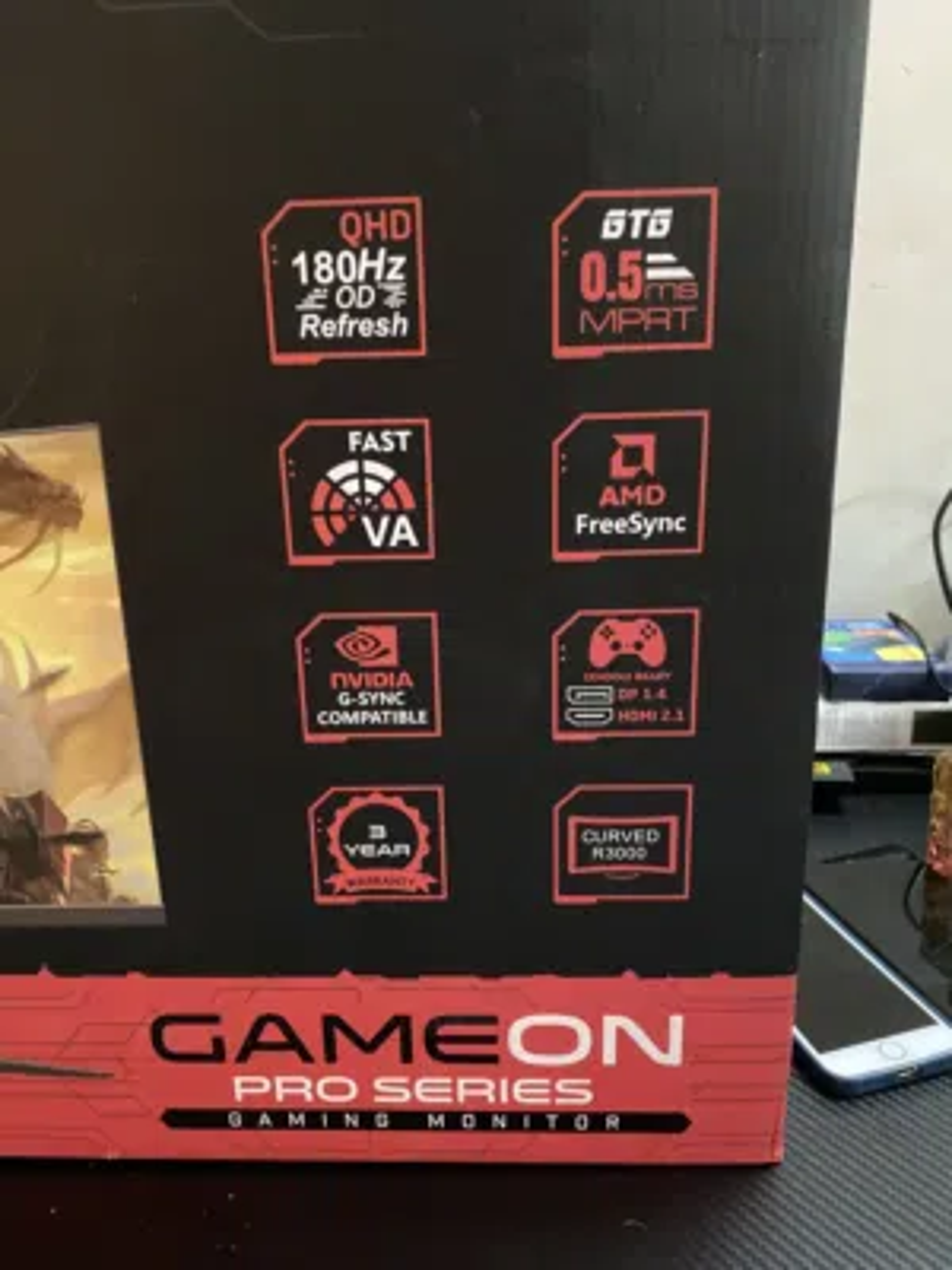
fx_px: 953
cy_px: 635
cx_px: 476
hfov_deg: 53.1
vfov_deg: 67.3
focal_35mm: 26
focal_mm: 4.25
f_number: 1.8
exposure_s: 1/25
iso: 1000
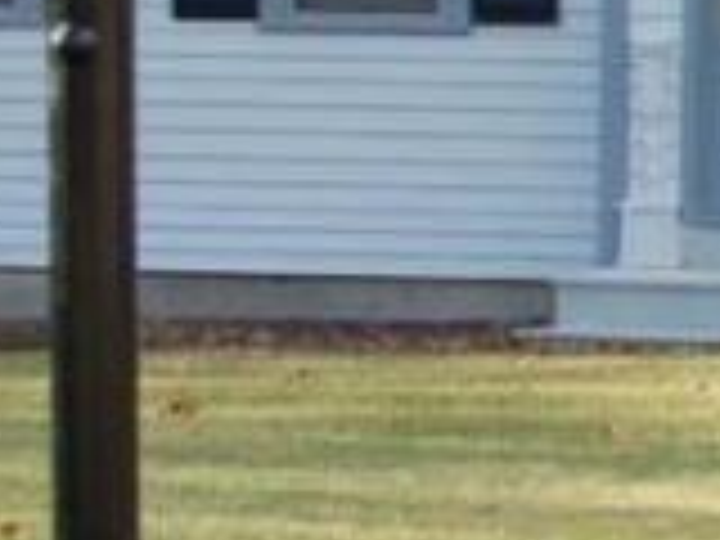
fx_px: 6291
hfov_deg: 6.3
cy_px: 144
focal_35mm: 302
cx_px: 1629
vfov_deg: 4.9
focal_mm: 29
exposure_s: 1/125
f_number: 5.6
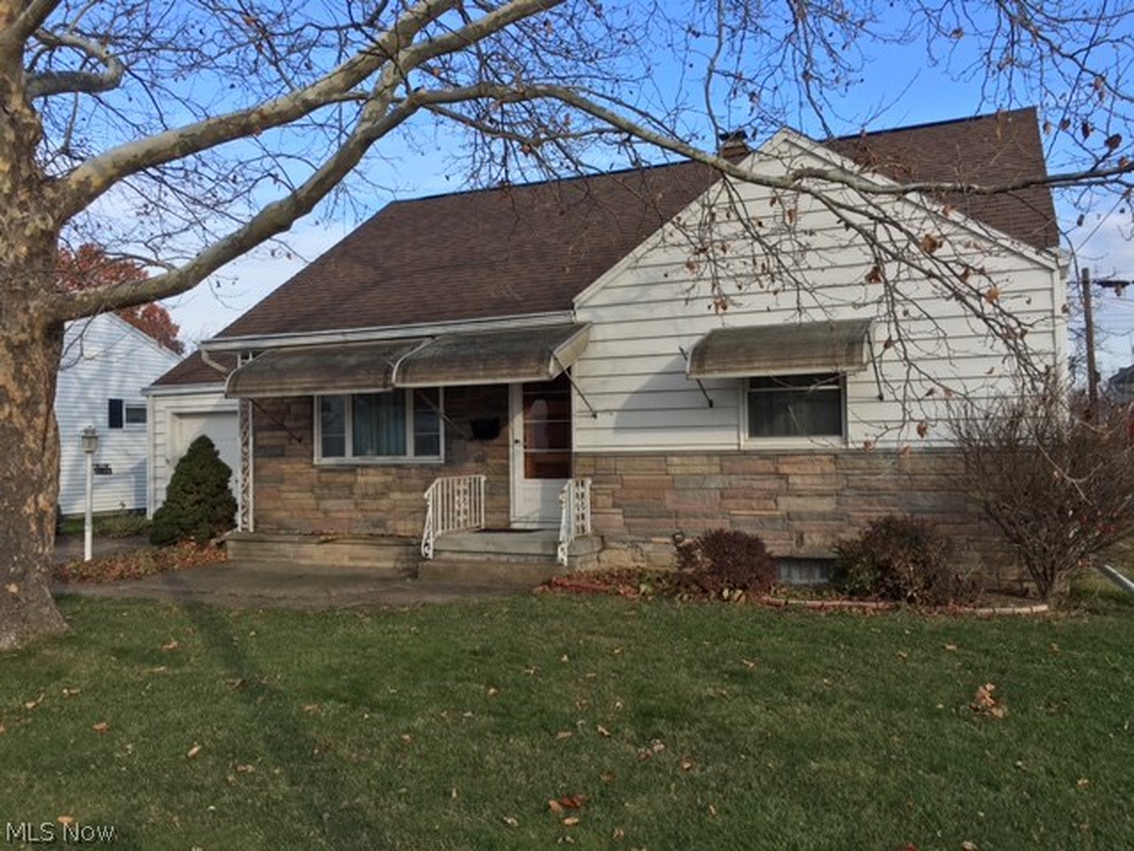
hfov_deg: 61.7
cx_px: 567
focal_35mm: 29
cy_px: 426
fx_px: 950
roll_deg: +0.9
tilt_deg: +1.6
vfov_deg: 48.2
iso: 25
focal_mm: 4.15
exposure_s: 1/754
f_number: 2.2
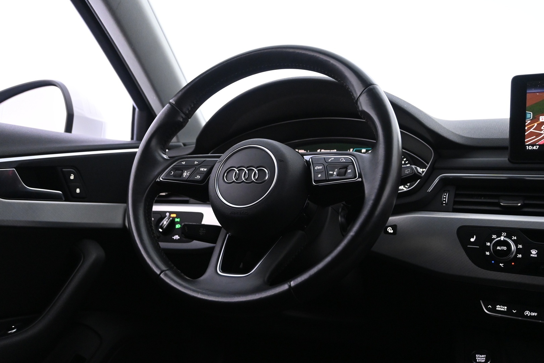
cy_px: 182
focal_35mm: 34
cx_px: 272
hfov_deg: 55.1
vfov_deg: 38.4
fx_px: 521
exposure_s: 1/40
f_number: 4.2
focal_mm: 23
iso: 3200
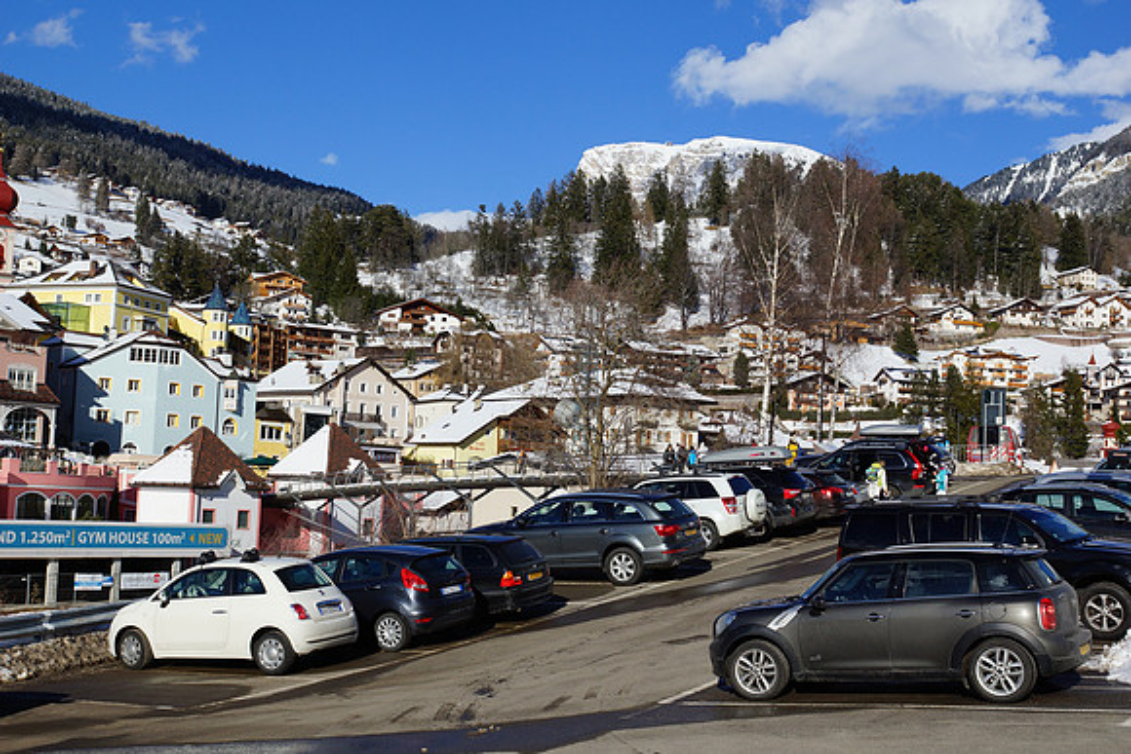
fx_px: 1414
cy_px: 377
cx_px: 566
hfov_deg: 43.6
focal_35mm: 45
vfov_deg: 29.9
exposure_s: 1/640
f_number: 8
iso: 100
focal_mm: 30
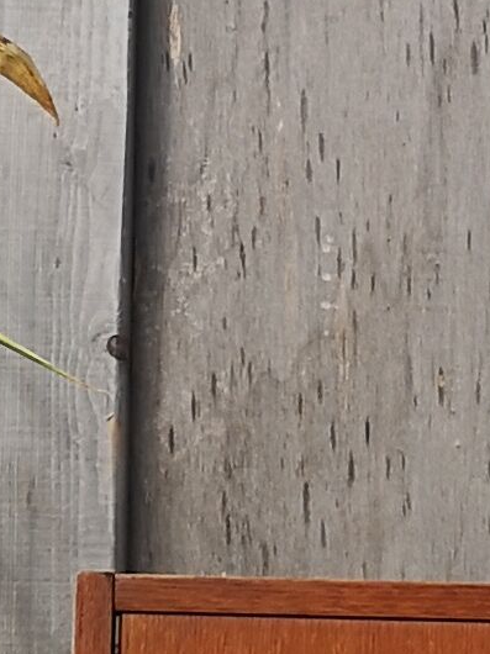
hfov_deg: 7.5
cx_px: 1144
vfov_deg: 10.4
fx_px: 3513
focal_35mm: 186
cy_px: 817
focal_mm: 5.58
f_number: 1.8
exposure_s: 1/897
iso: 50
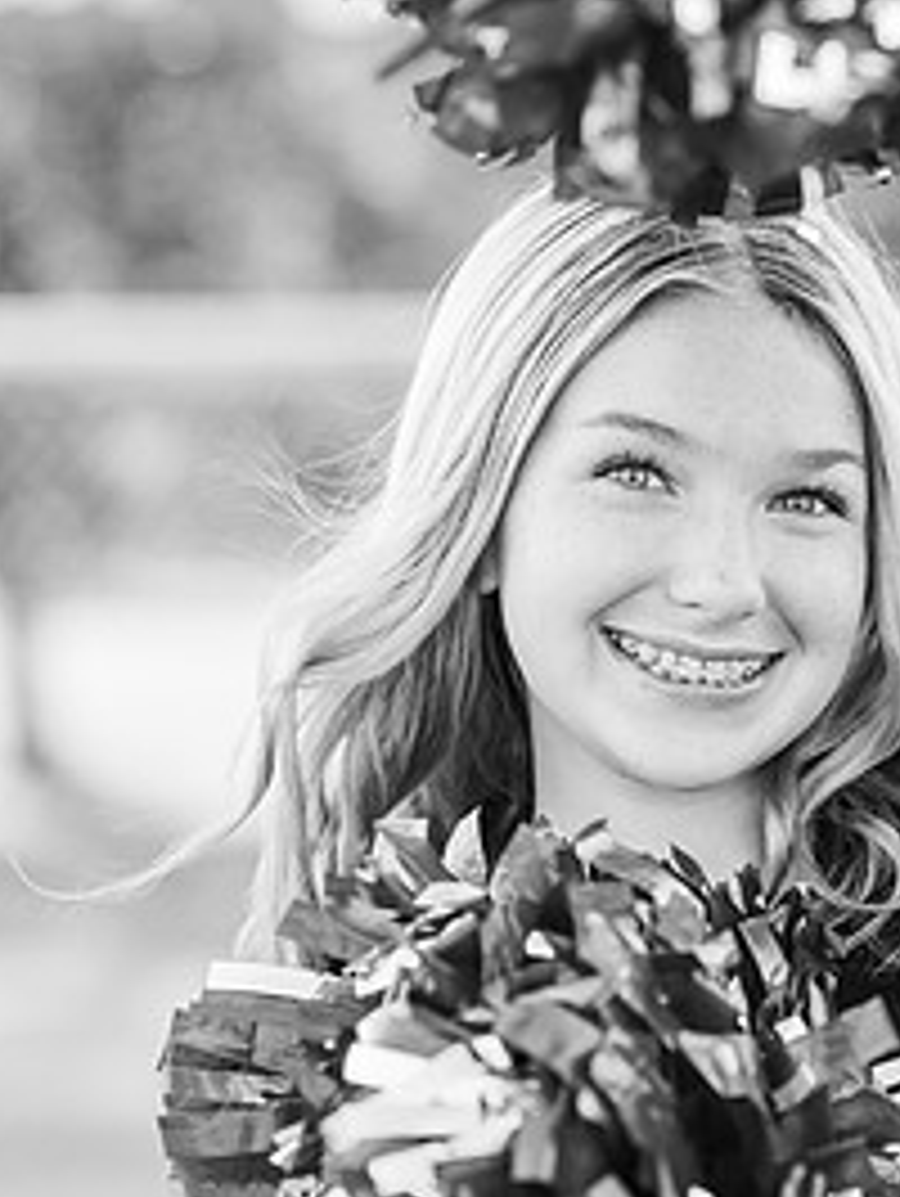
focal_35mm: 138
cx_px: 644
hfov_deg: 10.7
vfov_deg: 14.3
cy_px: 567
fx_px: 4776
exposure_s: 1/500
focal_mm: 85
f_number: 2.8
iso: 200
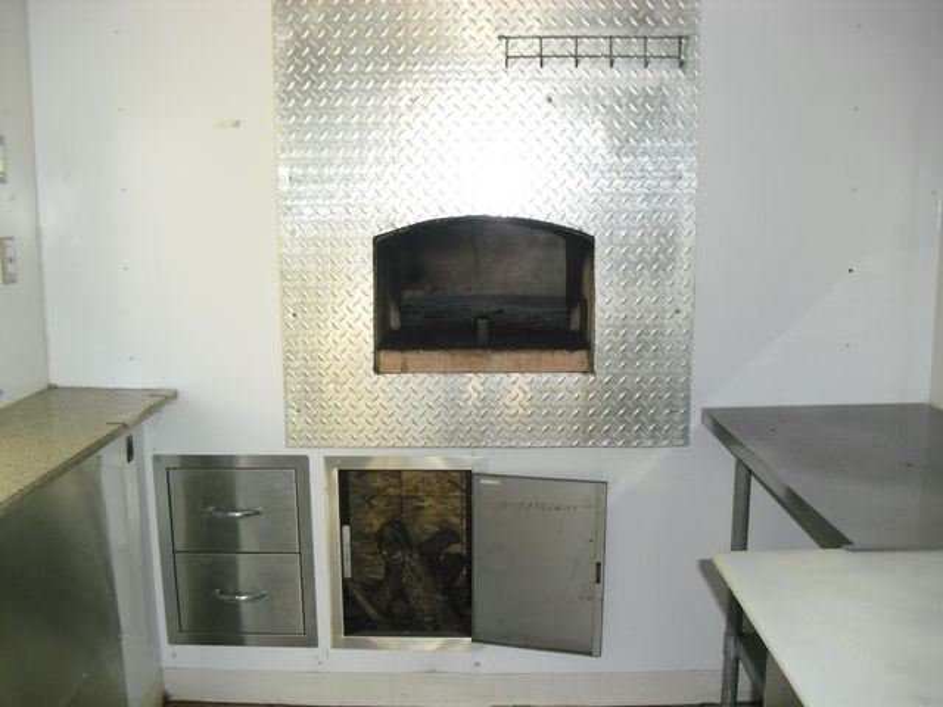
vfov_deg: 39.7
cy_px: 354
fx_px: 981
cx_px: 472
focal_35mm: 36
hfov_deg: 51.4
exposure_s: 1/125
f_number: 3.1
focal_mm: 6.3
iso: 200
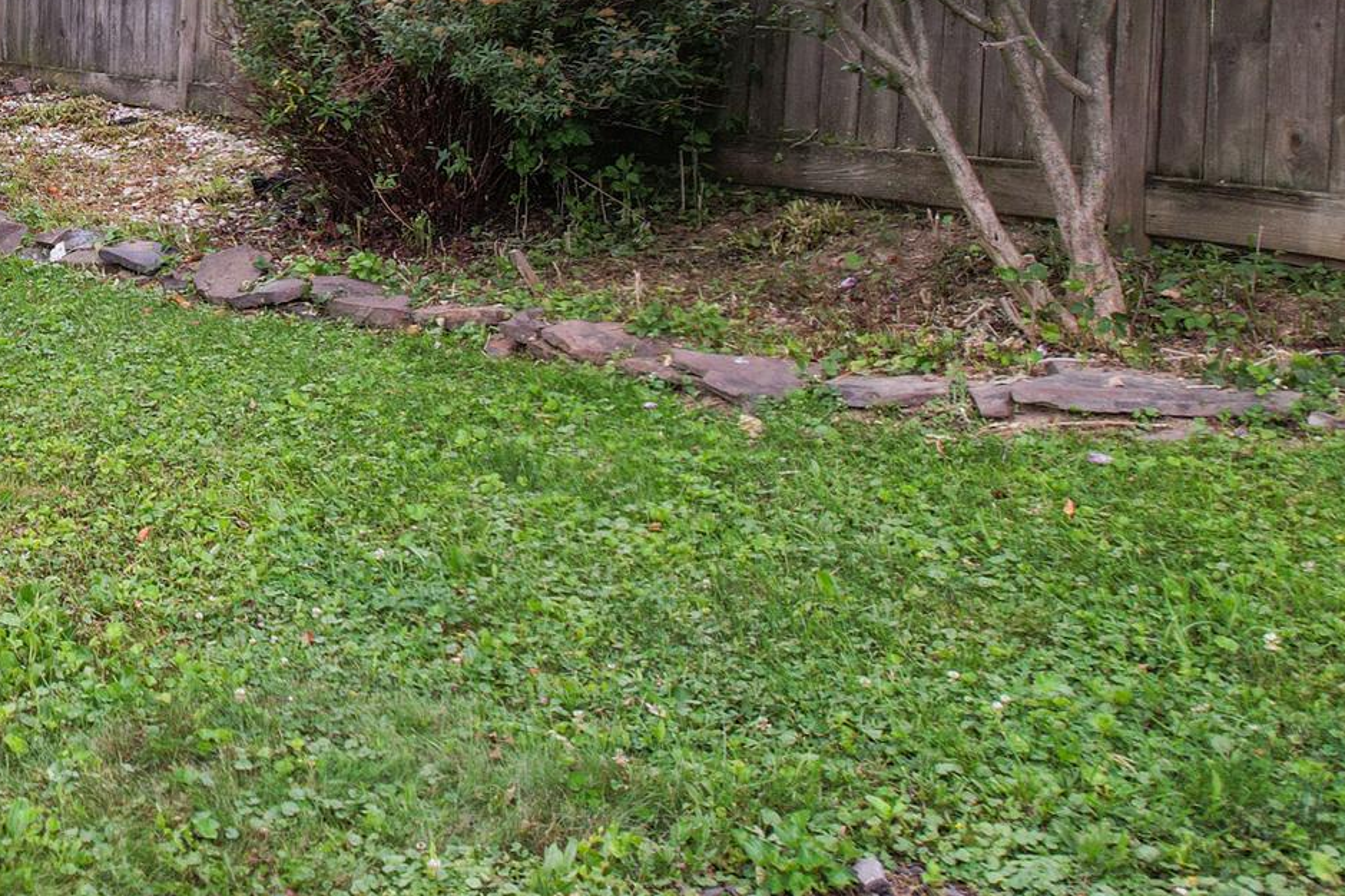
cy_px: 42
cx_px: -53
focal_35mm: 48
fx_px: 1793
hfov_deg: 36.2
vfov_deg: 26.8
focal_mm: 8.38
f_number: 2.8
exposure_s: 1/15
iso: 230
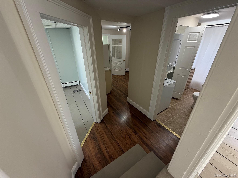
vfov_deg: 85.7
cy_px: 89
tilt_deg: -26.6
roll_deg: +0.5
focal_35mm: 14
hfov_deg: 102.1
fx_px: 96
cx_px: 119
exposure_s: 1/120
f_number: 2.2
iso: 250
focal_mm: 2.22
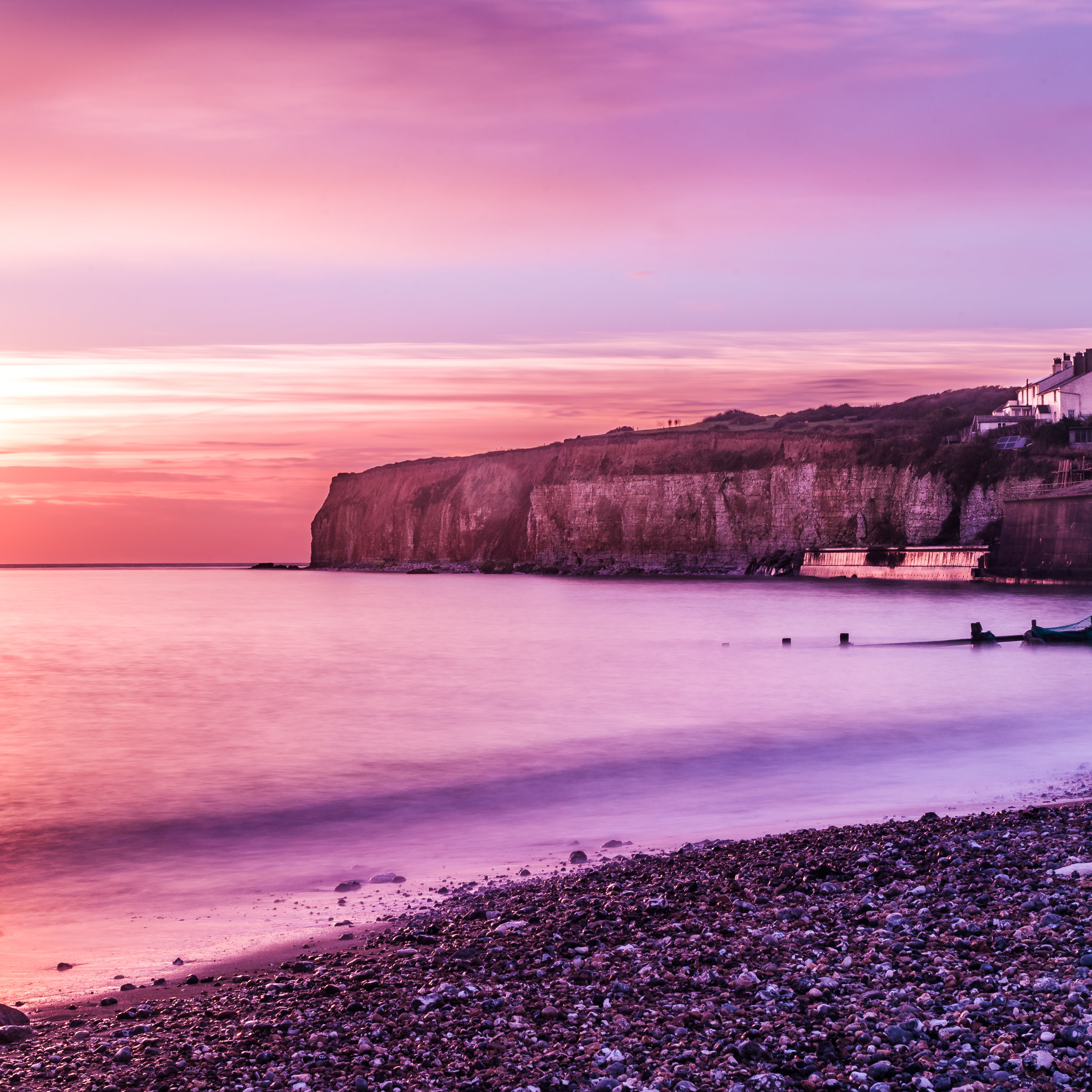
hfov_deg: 27.7
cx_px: 535
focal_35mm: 62
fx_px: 2213
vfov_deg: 27.7
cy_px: 548
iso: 50
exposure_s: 10
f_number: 22
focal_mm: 44
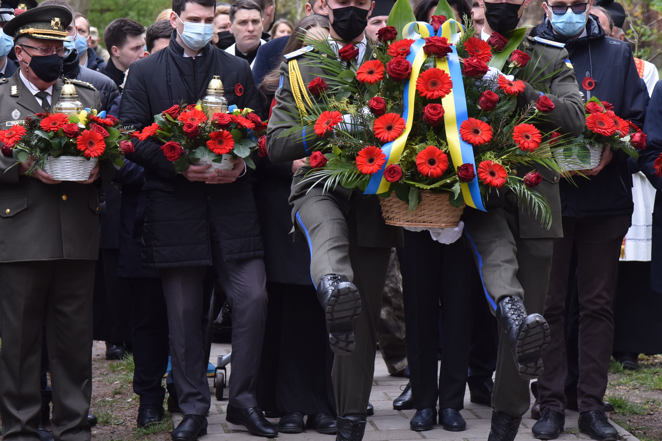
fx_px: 3071
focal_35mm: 167
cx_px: 261
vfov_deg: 8.2
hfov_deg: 12.3
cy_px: 180
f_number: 5
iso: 500
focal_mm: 98
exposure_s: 1/500
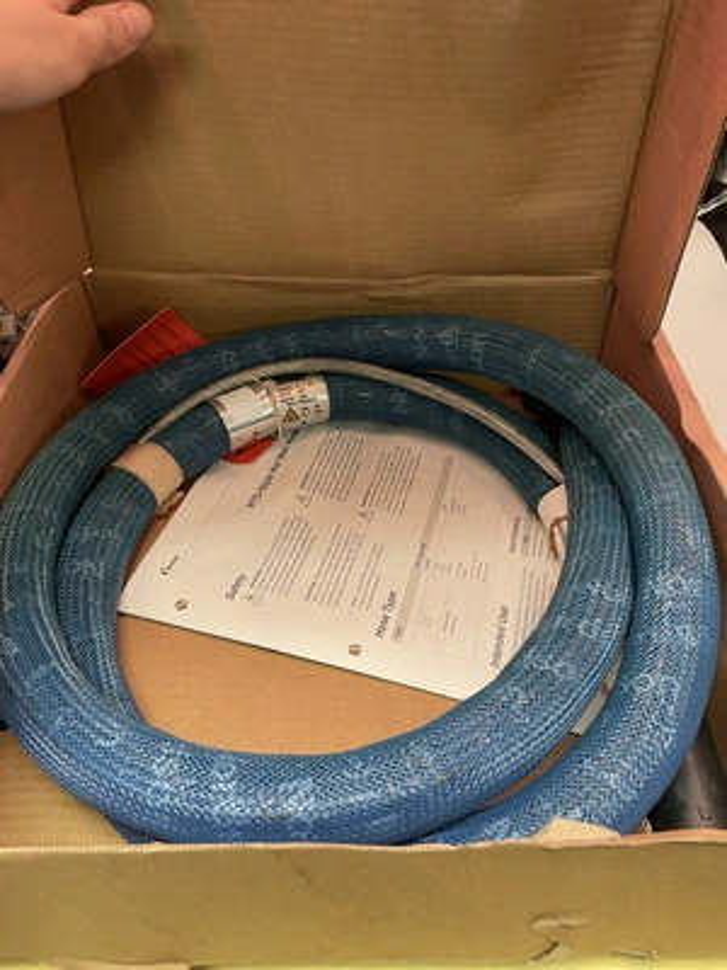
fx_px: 728
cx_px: 364
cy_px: 485
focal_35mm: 26
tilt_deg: -47.0
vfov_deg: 67.3
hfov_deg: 53.1
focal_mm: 4.2
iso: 100
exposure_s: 1/42
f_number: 1.6
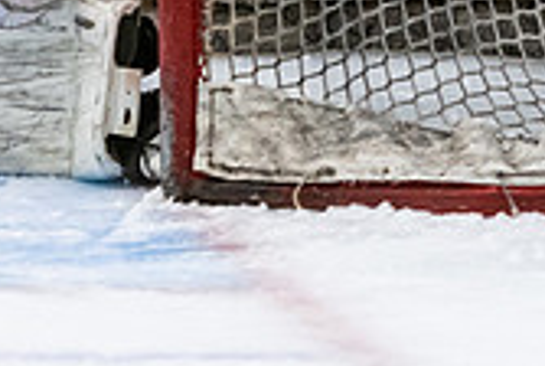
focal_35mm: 509
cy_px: -297
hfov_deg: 4.0
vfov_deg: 2.7
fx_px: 7719
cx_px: -57
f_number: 2.8
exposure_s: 1/640
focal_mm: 116
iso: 3200
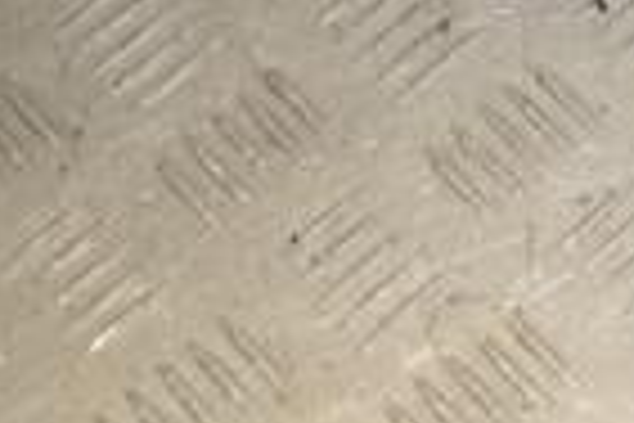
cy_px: -405
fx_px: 2694
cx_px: 1259
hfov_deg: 12.0
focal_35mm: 153
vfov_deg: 8.5
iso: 800
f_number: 8
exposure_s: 1/200
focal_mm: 24
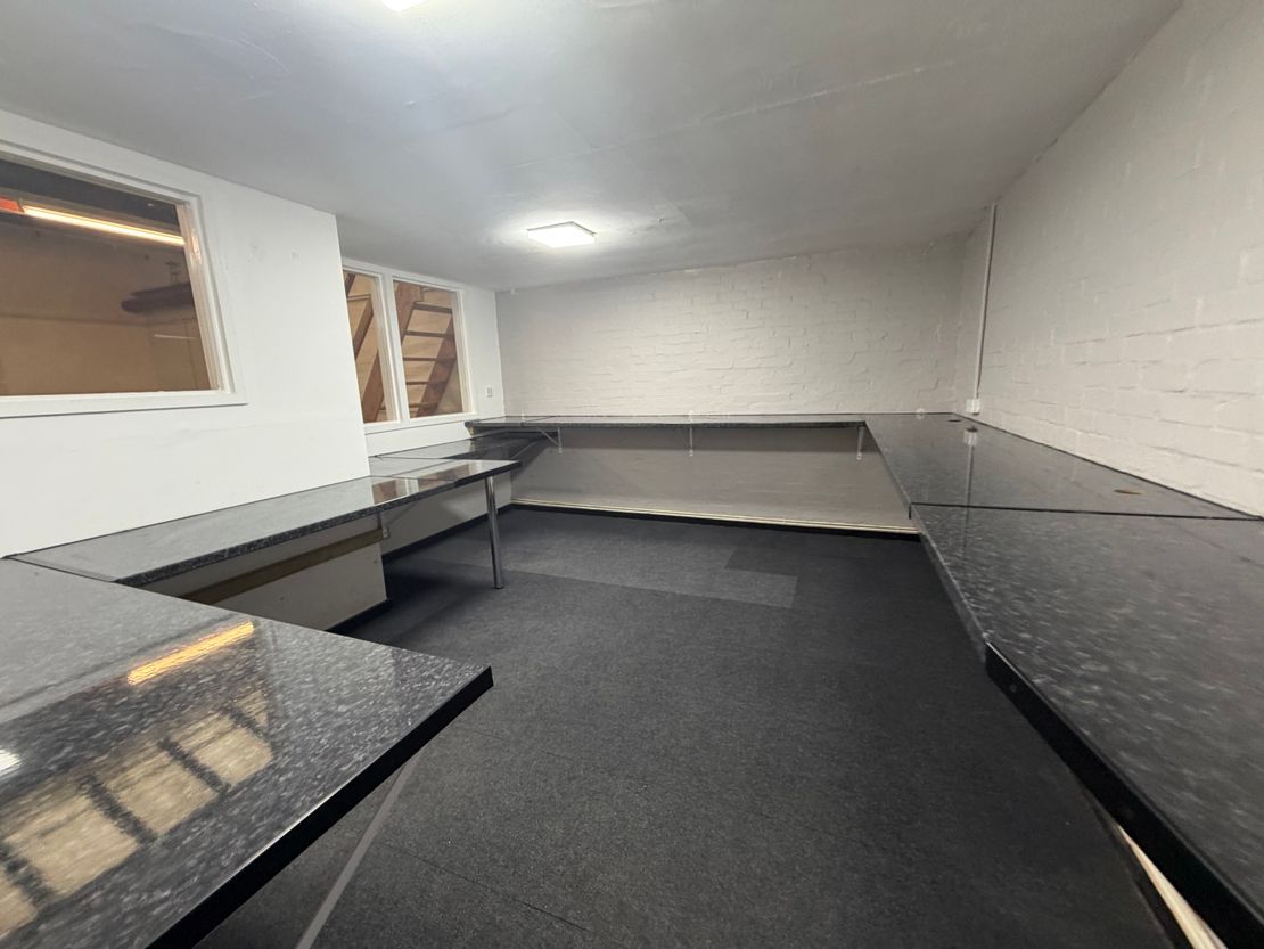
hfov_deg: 102.1
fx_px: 511
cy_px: 474
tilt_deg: -9.6
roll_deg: +3.9
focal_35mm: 14
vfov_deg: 85.7
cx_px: 632
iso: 200
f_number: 2.2
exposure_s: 1/50
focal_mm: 2.22
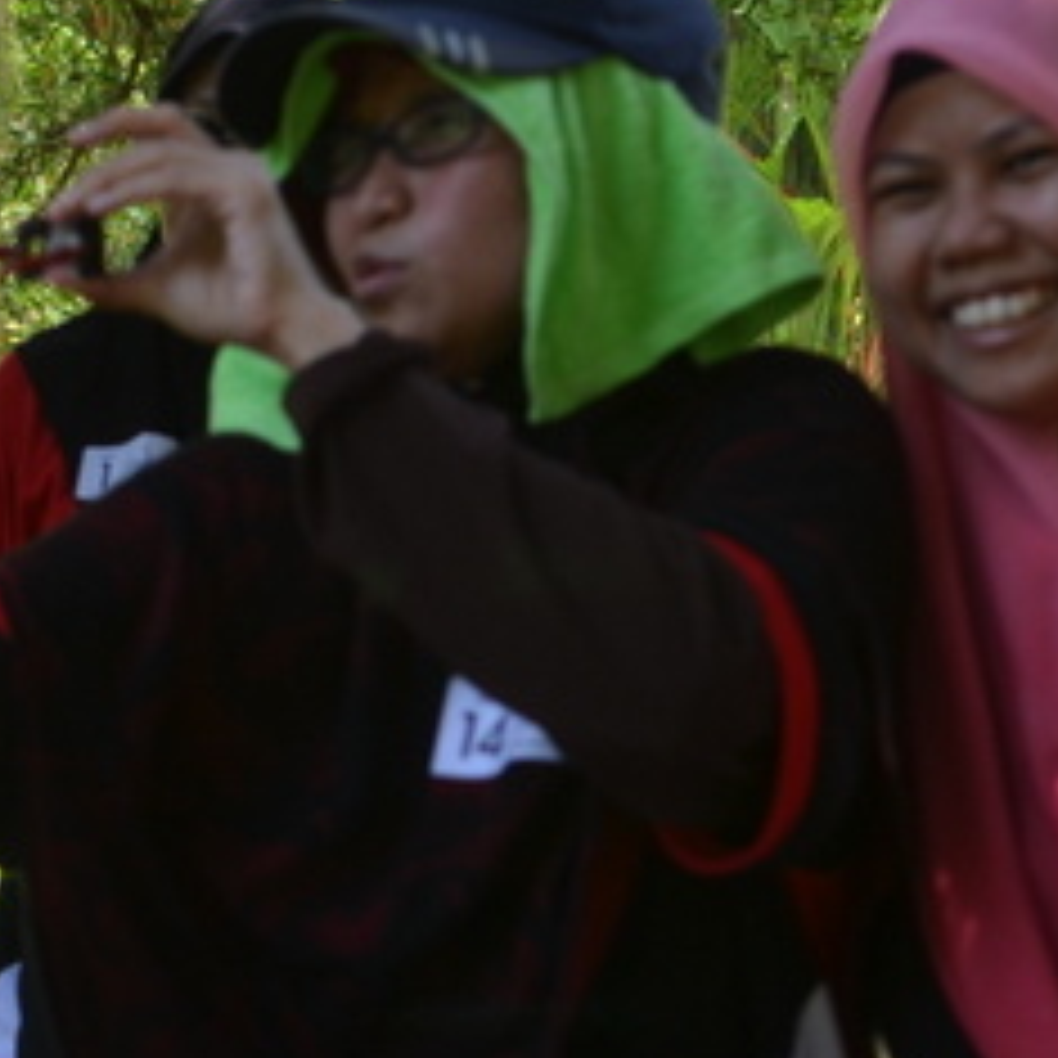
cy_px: 729
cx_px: 171
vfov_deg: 11.9
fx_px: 5083
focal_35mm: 147
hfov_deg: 11.8
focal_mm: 34
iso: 250
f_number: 4
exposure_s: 1/125
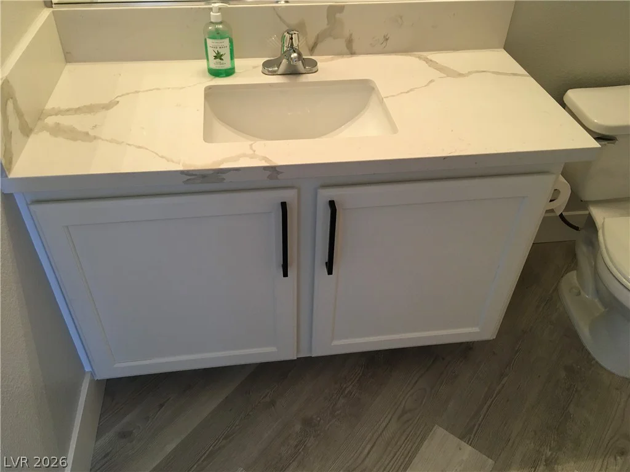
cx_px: 315
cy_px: 236
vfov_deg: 48.2
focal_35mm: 29
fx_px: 528
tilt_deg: -40.2
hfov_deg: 61.7
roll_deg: -2.1
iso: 80
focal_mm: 4.15
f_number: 2.2
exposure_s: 1/30
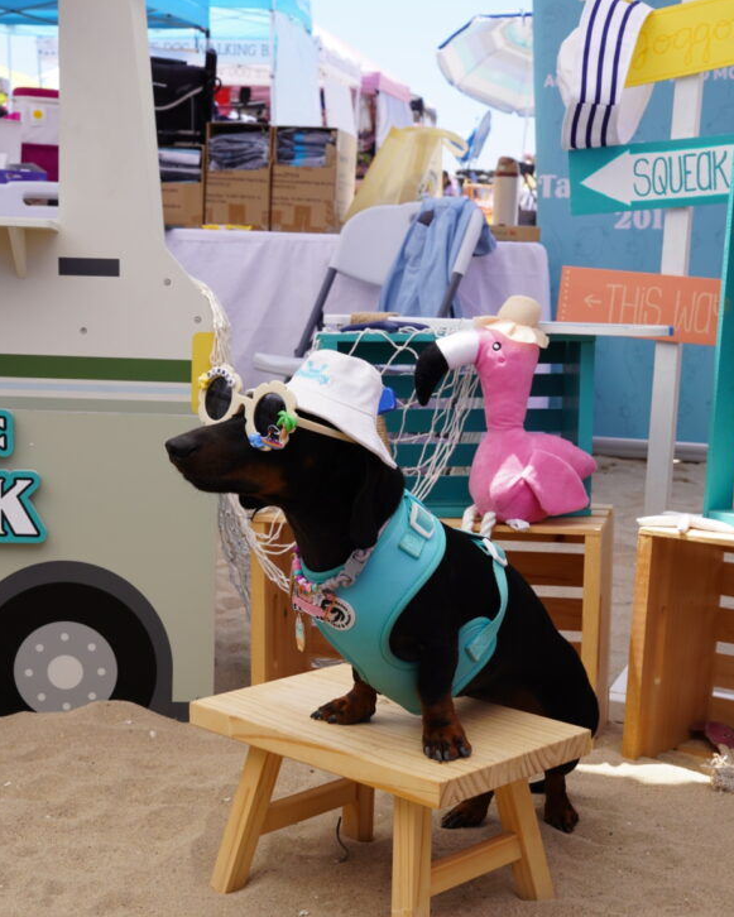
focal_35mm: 54
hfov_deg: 28.3
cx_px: 347
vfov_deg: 34.7
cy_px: 584
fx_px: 1457
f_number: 8
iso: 100
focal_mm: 27
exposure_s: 1/125
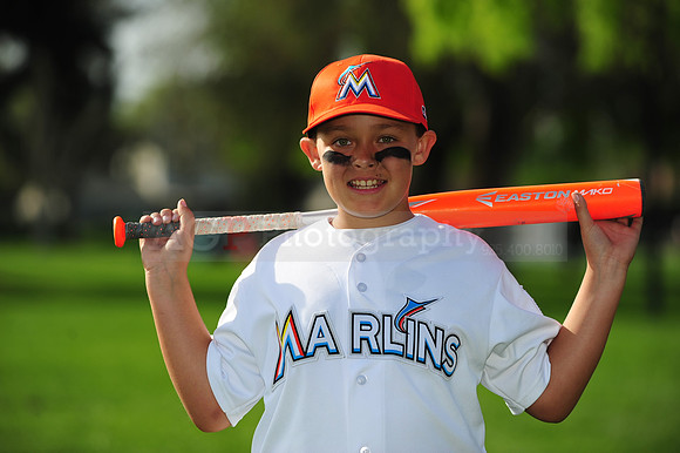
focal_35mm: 175
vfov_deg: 7.8
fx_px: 3304
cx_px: 340
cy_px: 226
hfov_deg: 11.8
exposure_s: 1/1600
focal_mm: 175
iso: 200
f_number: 4.5
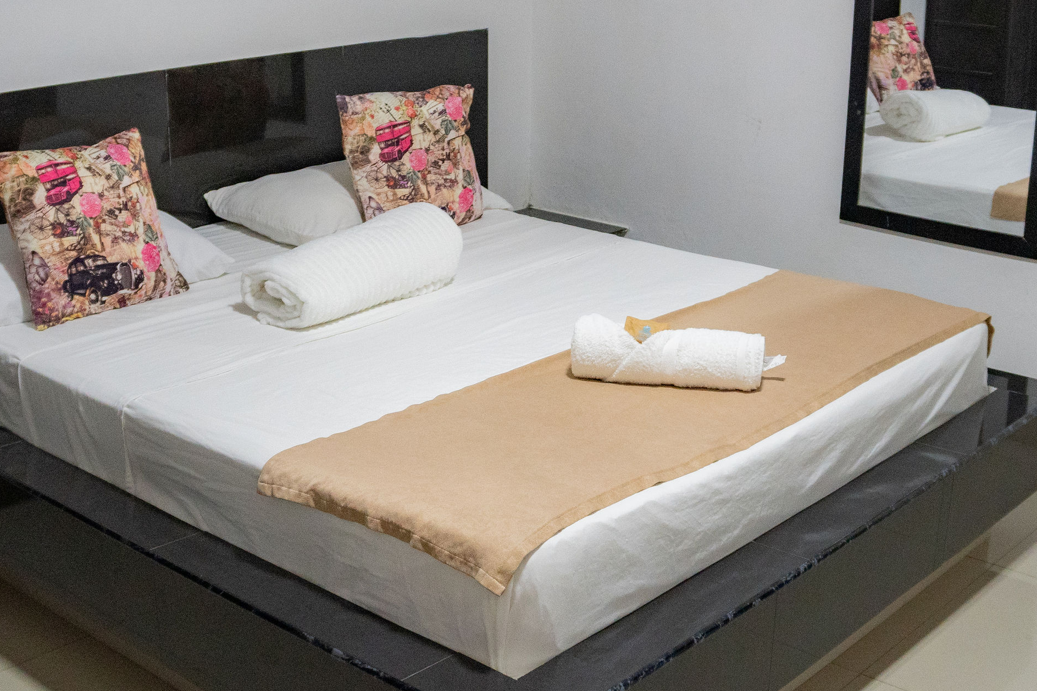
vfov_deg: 27.5
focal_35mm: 49
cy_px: 326
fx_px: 1411
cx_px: 494
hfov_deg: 40.3
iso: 1250
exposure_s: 1/80
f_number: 3.5
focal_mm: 16
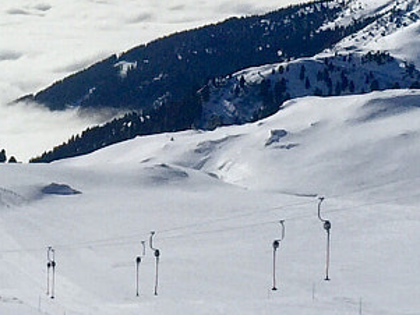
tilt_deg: -4.0
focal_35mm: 154
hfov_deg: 12.7
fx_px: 1869
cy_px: -39
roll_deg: -0.8
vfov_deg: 9.5
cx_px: -4
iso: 40
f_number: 2.2
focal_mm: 4.15
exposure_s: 1/13333
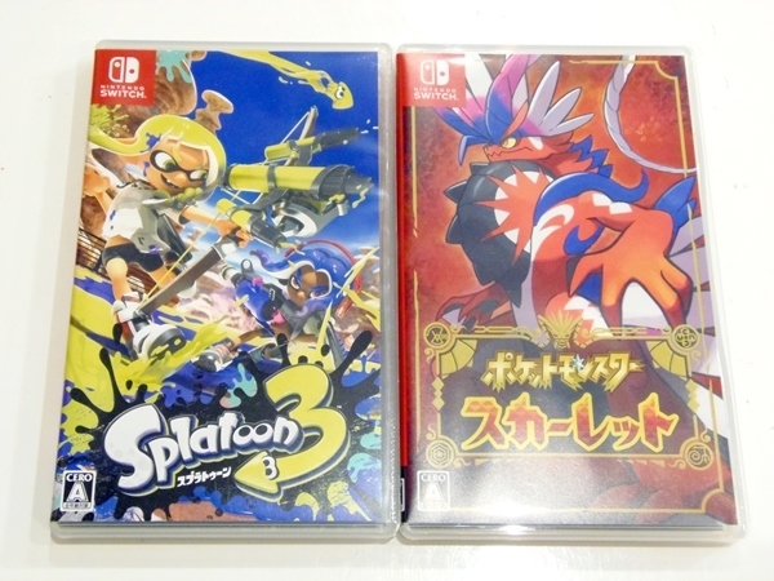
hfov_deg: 38.9
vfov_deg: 29.7
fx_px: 1096
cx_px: 387
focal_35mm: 49
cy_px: 290
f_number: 3.8
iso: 400
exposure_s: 1/15
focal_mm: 9.1
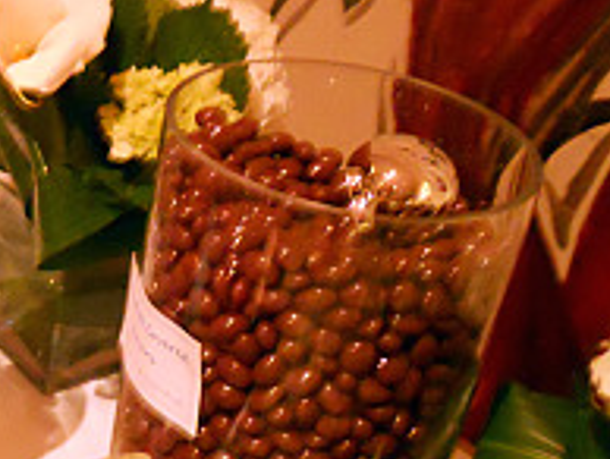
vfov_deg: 20.4
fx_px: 1270
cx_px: -126
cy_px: 174
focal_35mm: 72
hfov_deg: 24.4
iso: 800
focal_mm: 5
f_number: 2.7
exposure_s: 1/1.6
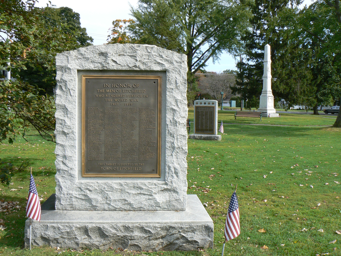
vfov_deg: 39.7
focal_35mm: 36
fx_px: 355
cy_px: 128
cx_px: 170
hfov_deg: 51.4
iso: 80
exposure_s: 1/200
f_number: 5.6
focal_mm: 6
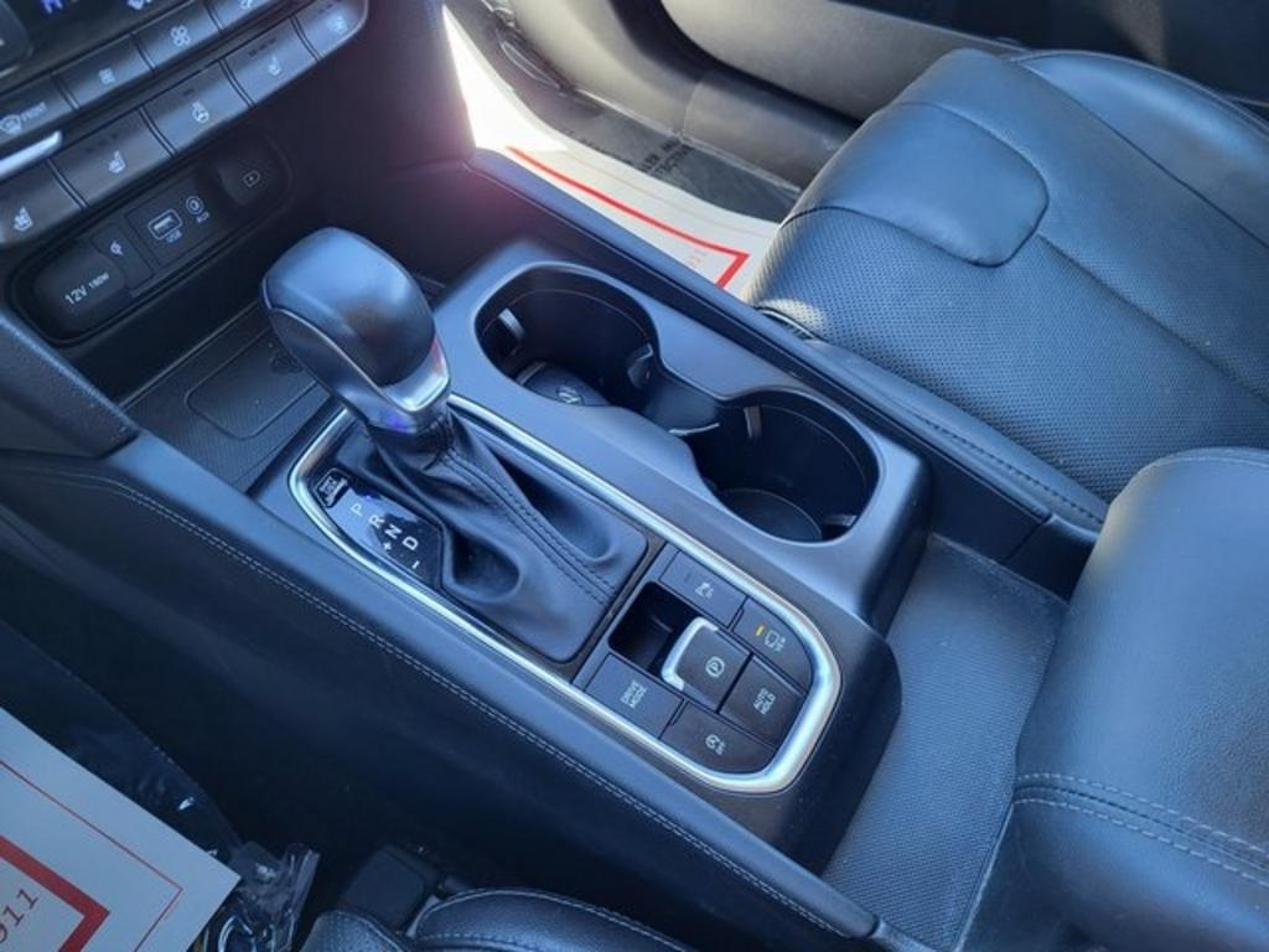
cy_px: 476
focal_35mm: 26
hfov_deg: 67.3
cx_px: 634
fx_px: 953
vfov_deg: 53.1
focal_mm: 5.4
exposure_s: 1/60
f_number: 1.8
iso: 200
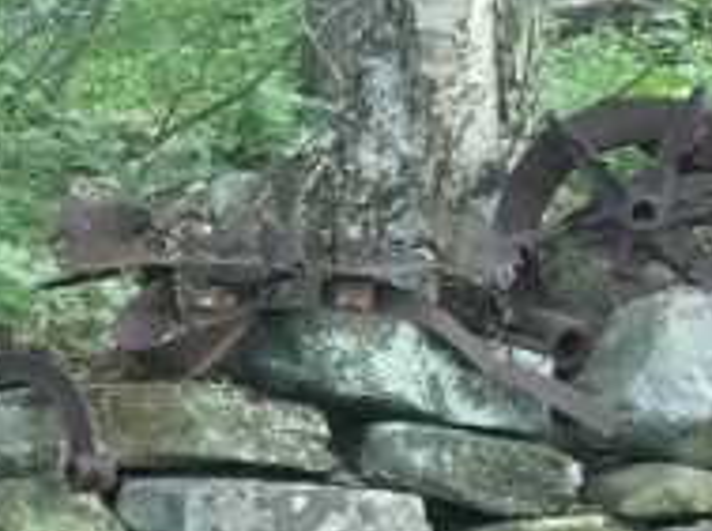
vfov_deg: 11.9
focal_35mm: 123
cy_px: 456
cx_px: 30
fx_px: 2525
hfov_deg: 15.8
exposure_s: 1/15
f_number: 2.2
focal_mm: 4.15
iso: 250
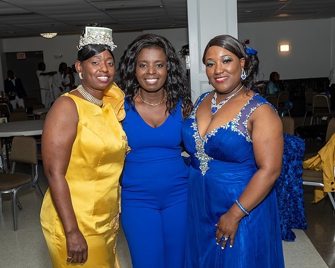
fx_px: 435
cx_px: 180
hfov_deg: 42.1
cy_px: 134
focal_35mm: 44
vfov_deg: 34.2
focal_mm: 26
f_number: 6.3
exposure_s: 1/250
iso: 400
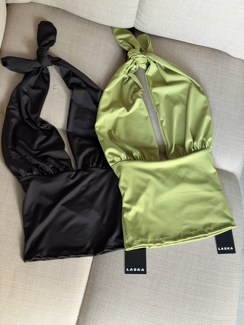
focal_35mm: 48
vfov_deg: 39.6
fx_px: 451
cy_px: 162
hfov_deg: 30.3
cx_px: 122
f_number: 1.78
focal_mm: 6.76
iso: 250
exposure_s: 1/60
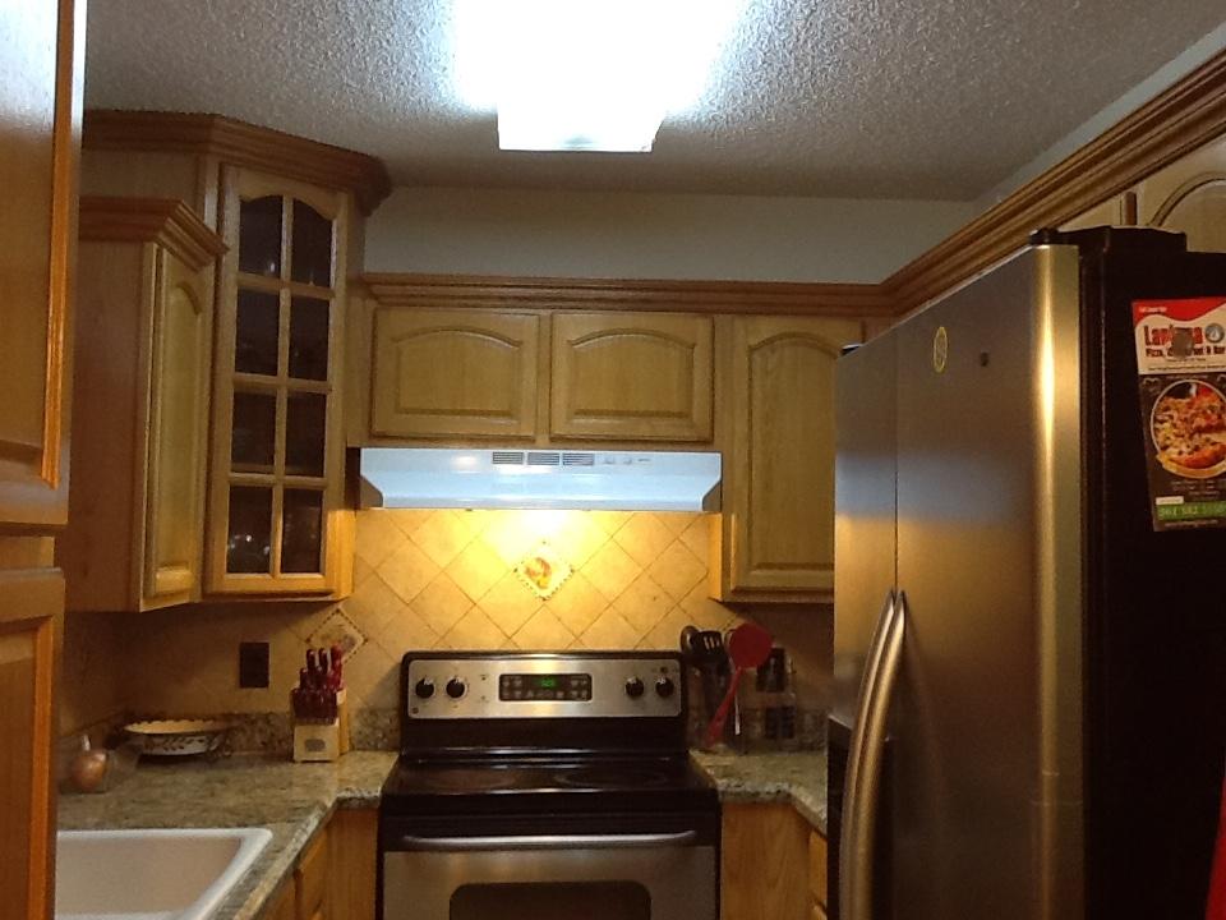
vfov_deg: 32.9
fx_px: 1558
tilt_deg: +5.2
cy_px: 460
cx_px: 613
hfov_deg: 42.9
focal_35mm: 44
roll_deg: -0.4
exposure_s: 1/30
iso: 64
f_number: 2.4
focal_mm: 2.03
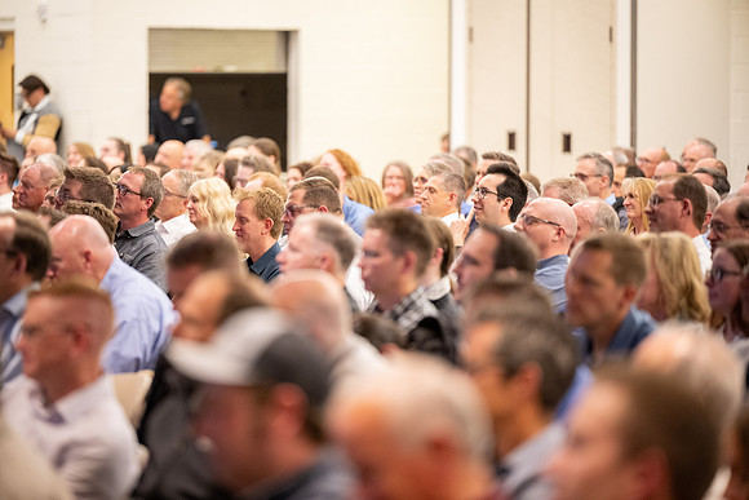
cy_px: 250
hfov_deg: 10.3
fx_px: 4162
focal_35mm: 200
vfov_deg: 6.9
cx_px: 374
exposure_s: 1/125
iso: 2500
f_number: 2.8
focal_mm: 200
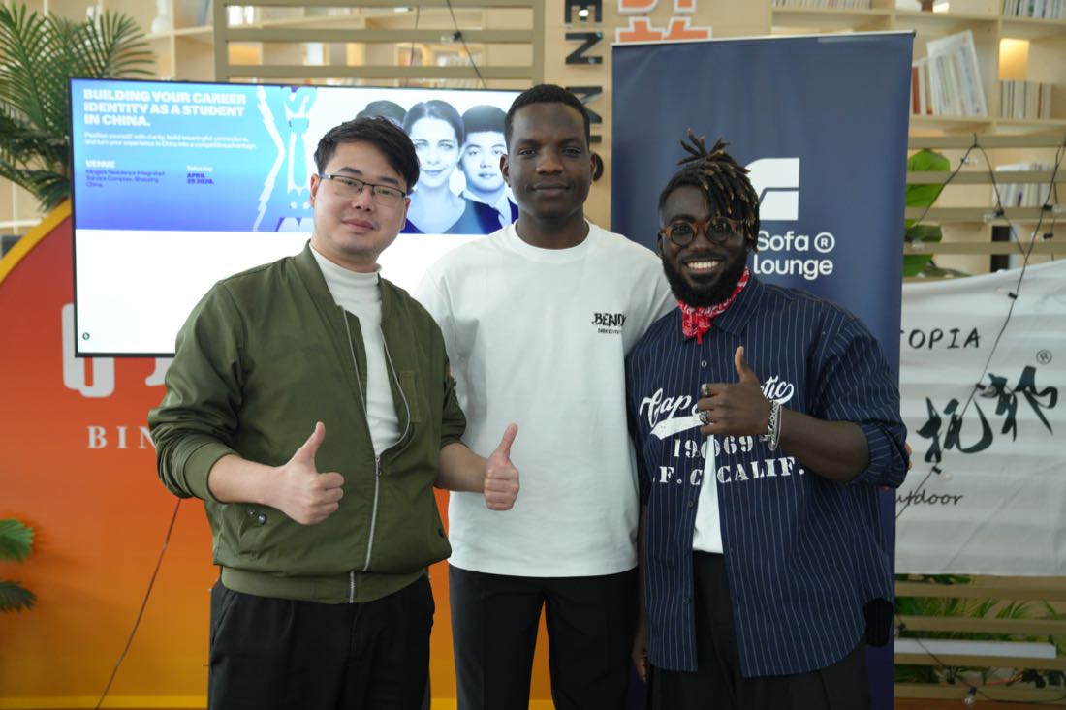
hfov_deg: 50.7
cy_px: 355
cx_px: 533
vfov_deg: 35.0
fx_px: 1125
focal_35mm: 38
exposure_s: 1/125
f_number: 3.5
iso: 2000
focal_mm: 38
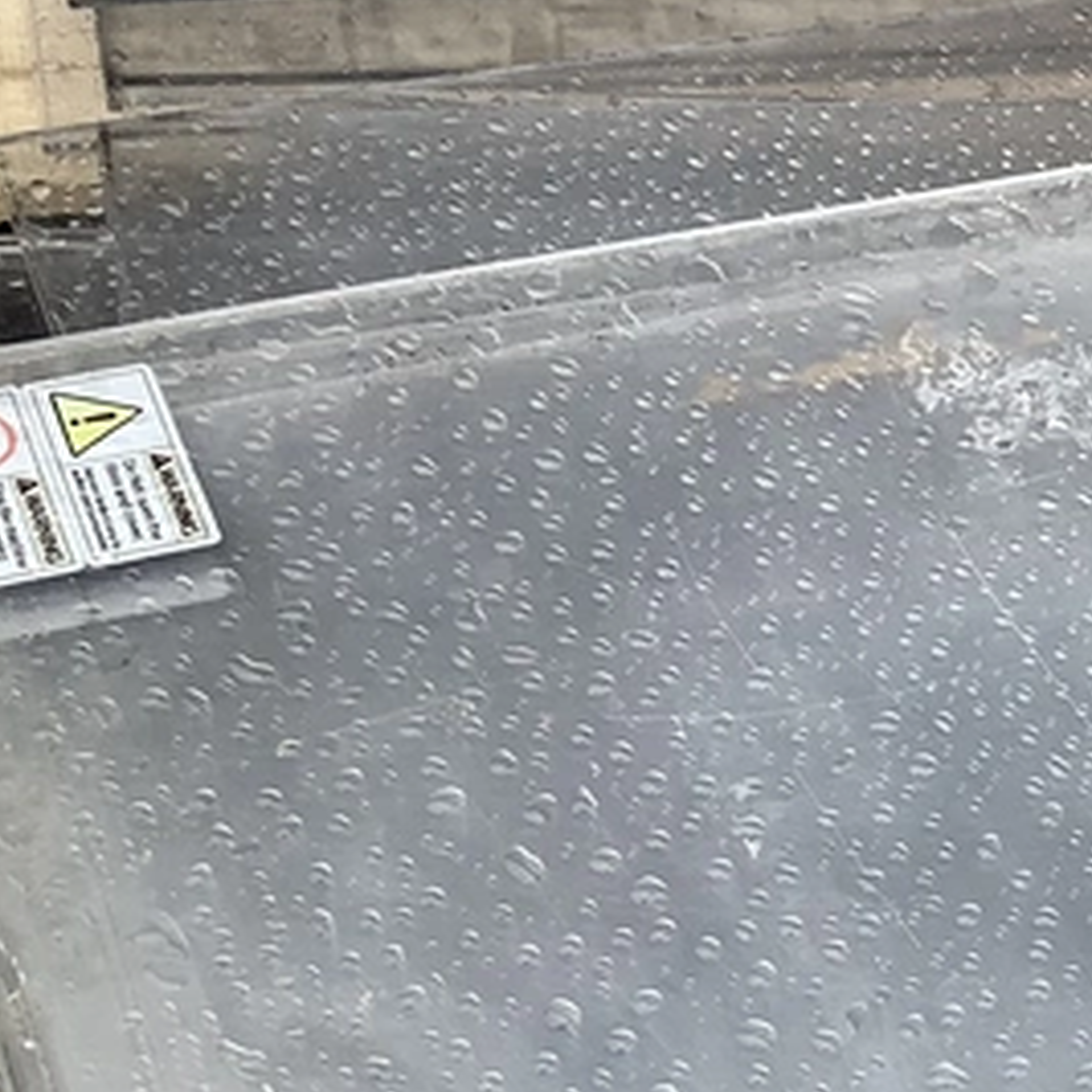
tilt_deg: -55.8
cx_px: 1256
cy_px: 1008
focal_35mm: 77
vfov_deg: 21.9
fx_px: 2748
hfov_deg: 21.1
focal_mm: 3.3
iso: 40
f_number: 2.4
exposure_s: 1/100
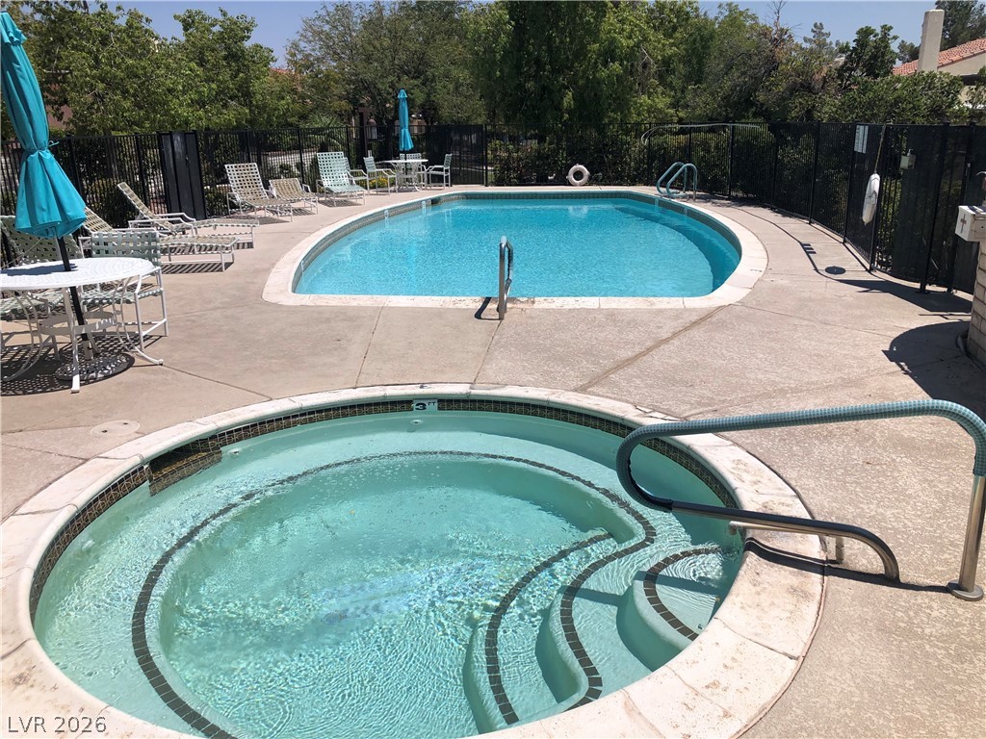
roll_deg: +0.5
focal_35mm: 28
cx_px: 493
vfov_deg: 49.7
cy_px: 370
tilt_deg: -16.8
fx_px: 798
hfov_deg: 63.4
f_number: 1.8
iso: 25
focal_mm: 3.99
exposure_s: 1/5348
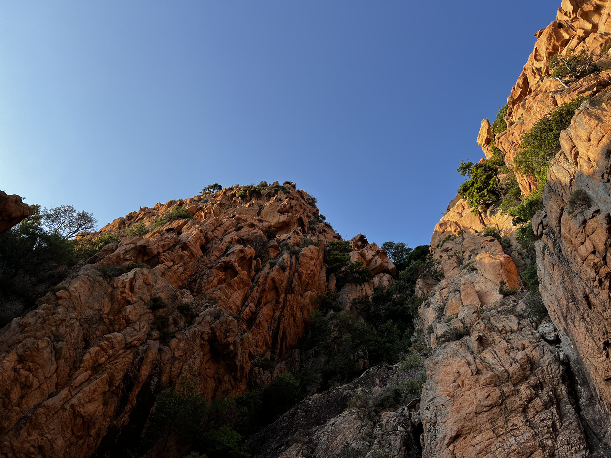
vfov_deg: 53.1
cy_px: 229
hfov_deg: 67.3
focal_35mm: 26
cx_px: 306
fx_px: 459
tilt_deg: +57.1
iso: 50
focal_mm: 5.7
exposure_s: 1/1645
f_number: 1.5
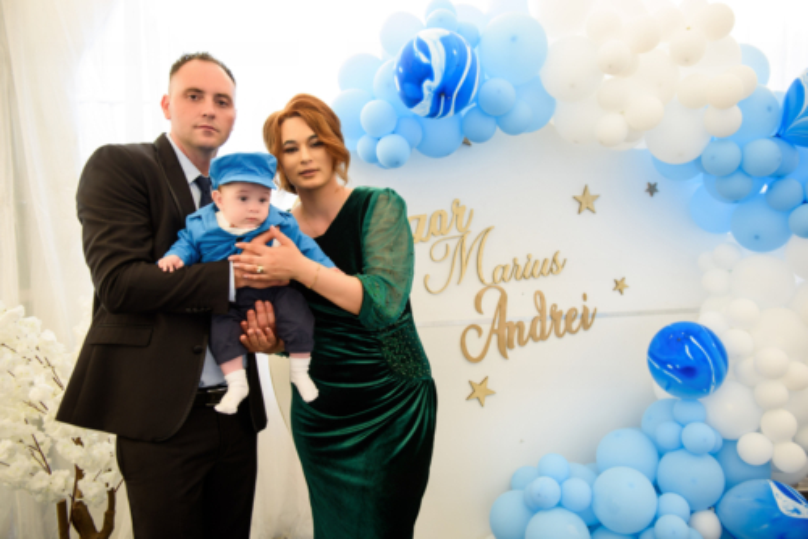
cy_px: 270
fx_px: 696
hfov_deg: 60.3
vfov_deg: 42.4
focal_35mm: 31
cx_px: 404
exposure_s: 1/200
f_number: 3.2
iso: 500
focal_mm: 31
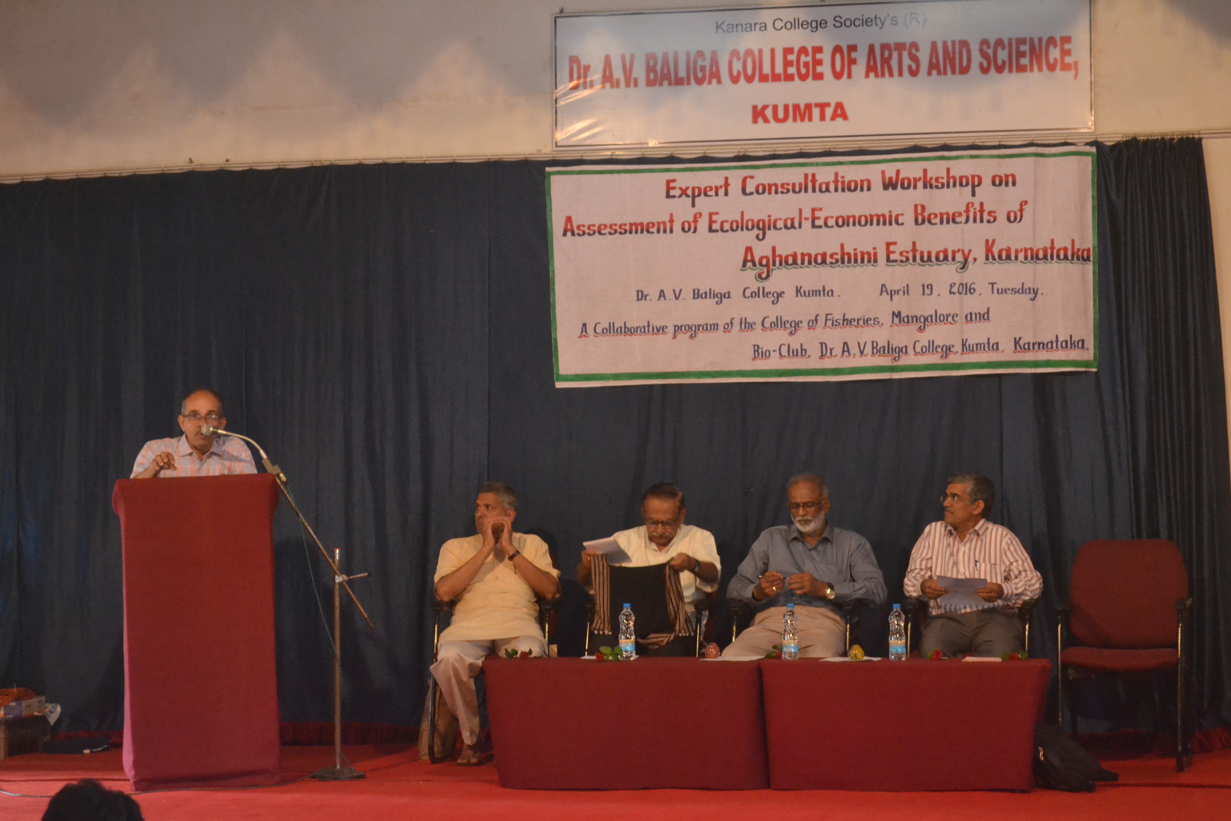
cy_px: 410
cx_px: 616
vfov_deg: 16.6
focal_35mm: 82
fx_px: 2821
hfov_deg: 24.6
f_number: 7.1
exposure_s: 1/60
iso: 3200
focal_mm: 55
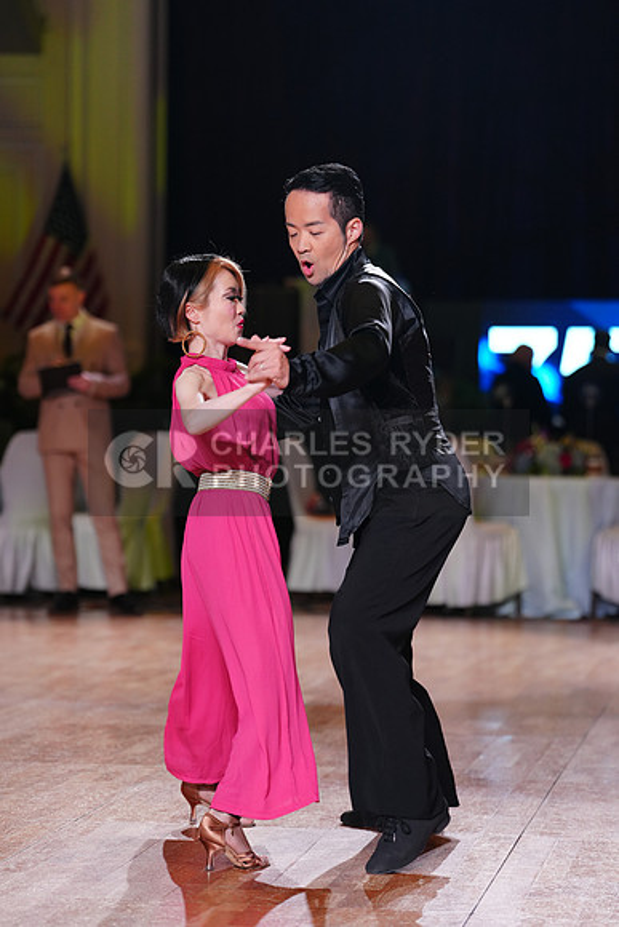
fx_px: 2835
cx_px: 310
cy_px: 464
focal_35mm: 110
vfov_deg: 18.6
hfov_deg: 12.5
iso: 1000
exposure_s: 1/400
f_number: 2.8
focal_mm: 110
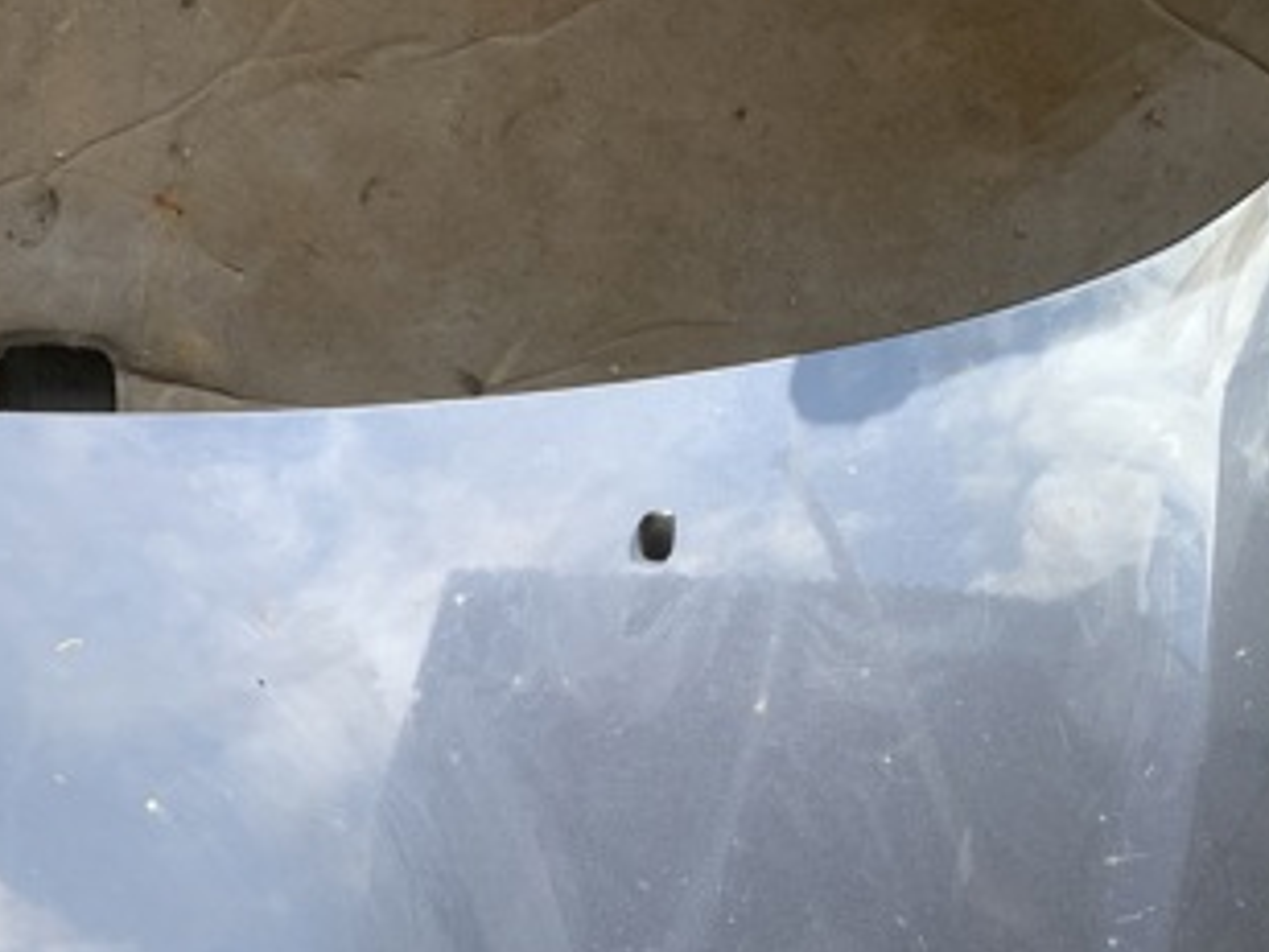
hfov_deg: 34.0
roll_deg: +0.5
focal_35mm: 54
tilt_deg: -18.4
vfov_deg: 25.9
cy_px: 900
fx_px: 1980
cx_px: 177
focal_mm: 4.25
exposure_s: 1/337
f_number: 1.8
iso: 25
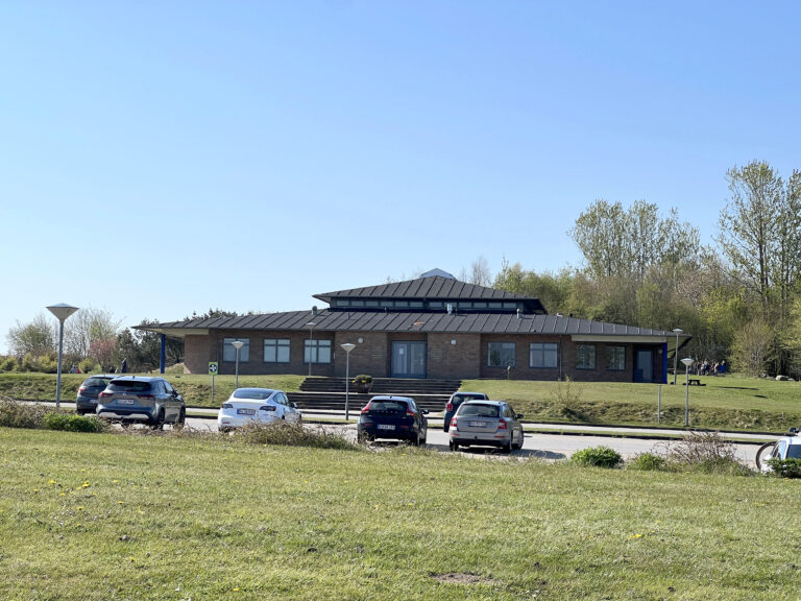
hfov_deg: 25.3
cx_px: 400
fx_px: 1782
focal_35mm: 77
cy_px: 300
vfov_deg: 19.1
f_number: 2.8
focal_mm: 9
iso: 32
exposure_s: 1/1277
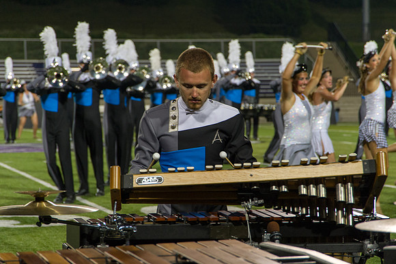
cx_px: 198
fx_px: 1443
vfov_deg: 10.4
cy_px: 139
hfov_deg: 15.6
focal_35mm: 131
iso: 1800
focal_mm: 120
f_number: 5.6
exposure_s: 1/160
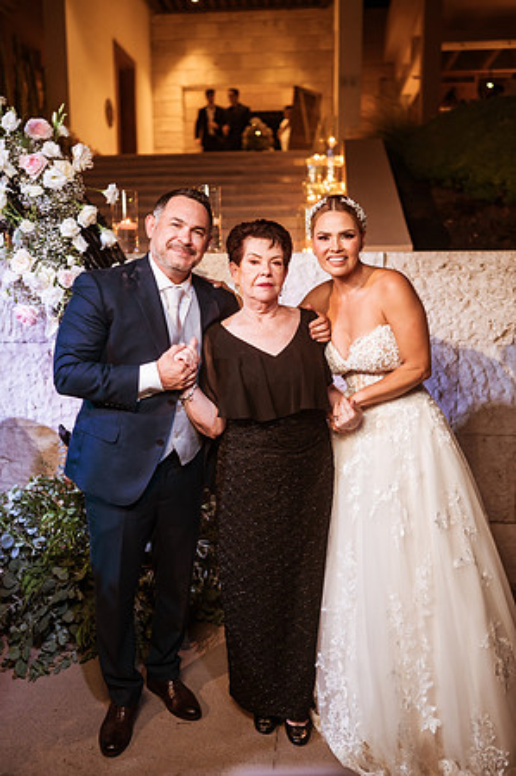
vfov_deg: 54.5
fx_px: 754
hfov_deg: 37.8
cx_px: 258
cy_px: 388
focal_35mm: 35
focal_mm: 35
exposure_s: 1/160
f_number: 1.8
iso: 1250
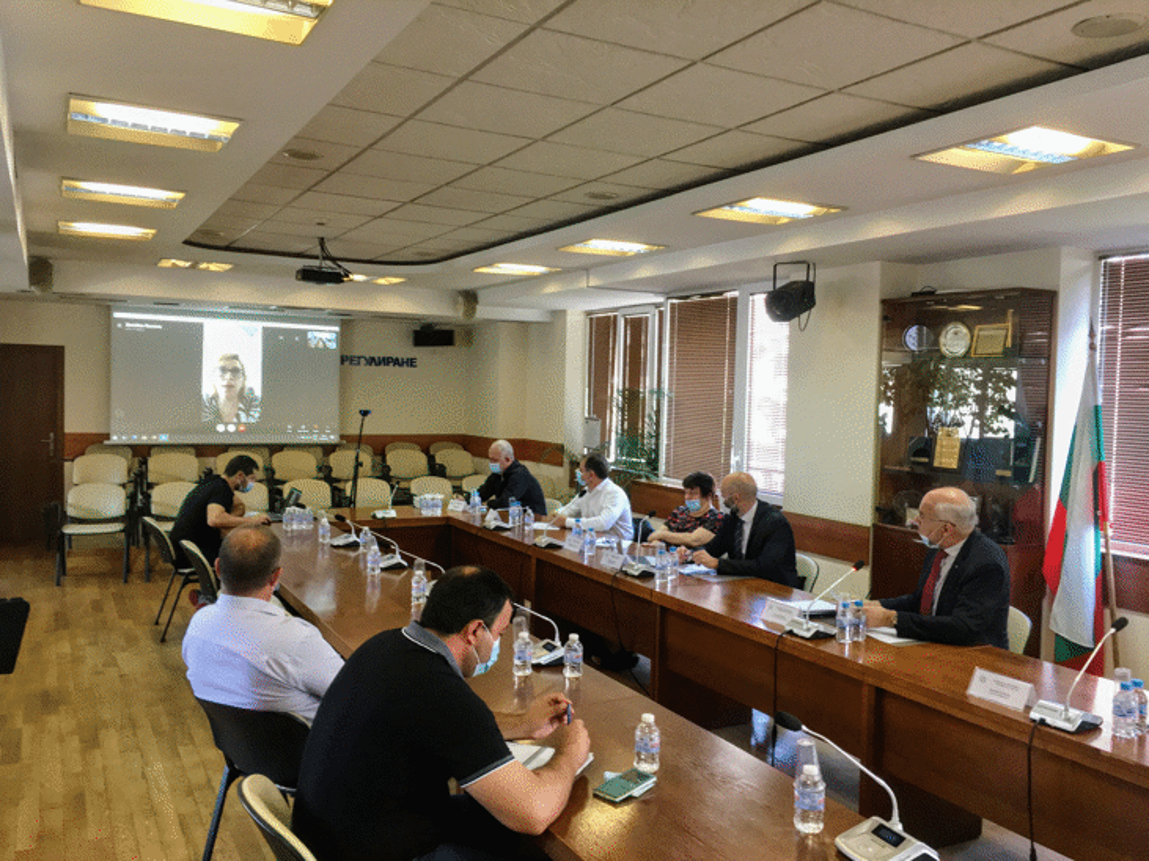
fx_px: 962
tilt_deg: -1.9
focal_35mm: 29
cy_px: 430
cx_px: 574
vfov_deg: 48.2
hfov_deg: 61.7
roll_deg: -0.9
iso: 125
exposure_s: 1/33
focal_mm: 4.15
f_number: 2.2
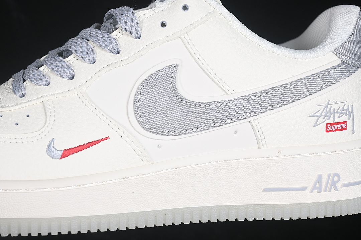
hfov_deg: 27.0
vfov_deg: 18.2
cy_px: 120
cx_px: 180
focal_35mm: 75
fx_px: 752
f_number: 7.1
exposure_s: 1/80
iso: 160
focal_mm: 50
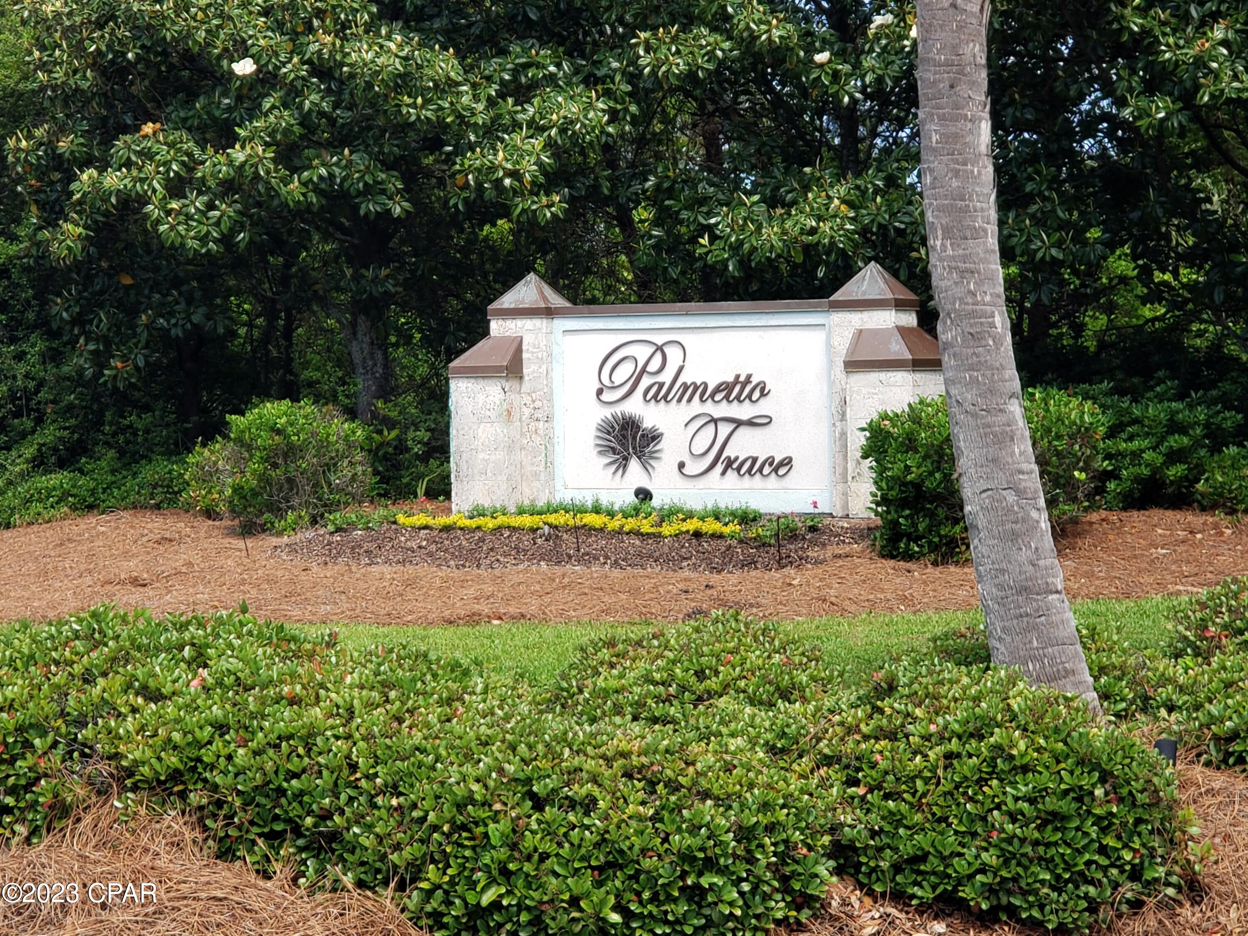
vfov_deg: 28.0
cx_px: 624
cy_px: 468
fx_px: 1875
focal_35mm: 52
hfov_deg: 36.8
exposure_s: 1/211
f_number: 2.4
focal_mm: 6
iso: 25
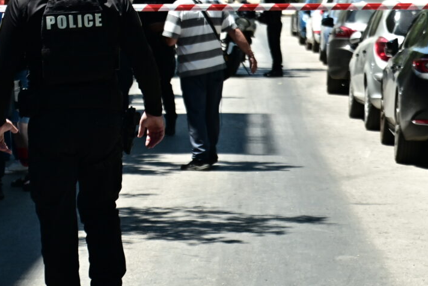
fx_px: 2105
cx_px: 286
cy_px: 123
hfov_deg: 11.6
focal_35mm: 177
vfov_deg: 7.8
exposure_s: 1/2500
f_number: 4
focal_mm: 70
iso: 400
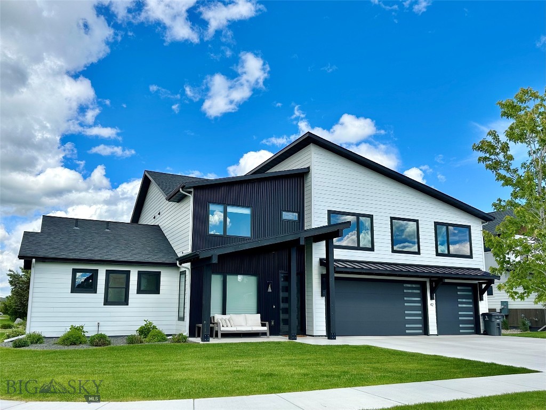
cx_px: 273
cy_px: 205
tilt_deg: +8.3
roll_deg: -0.4
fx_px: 379
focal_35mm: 24
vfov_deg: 56.8
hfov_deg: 71.6
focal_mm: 6.86
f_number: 1.78
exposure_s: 1/3597
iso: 80
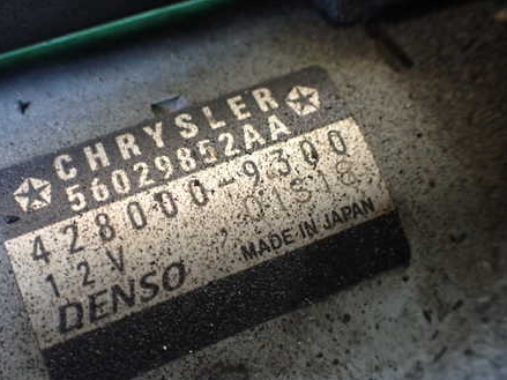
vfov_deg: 35.1
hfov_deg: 45.6
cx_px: 213
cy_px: 203
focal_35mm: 41
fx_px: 600
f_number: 2.3
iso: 1000
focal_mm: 5.4
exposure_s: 1/30
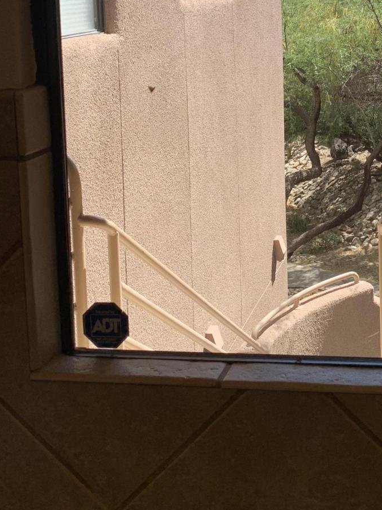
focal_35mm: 58
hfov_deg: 24.1
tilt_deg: -4.0
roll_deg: +0.5
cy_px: 71
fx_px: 854
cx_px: 379
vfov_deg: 32.0
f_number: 1.8
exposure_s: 1/564
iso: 25
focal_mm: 4.25
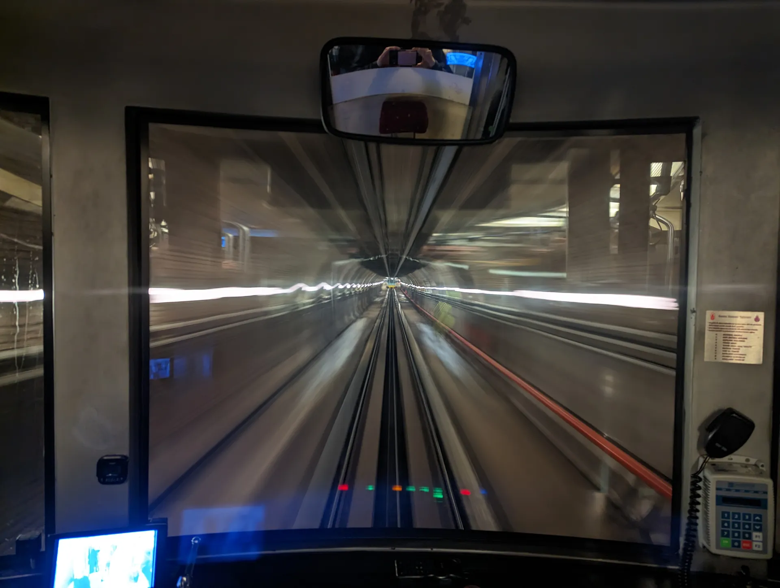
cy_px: 294
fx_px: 542
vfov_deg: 56.9
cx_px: 390
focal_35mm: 24
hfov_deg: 71.5
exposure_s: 1/50
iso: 1003
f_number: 1.85
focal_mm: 6.81
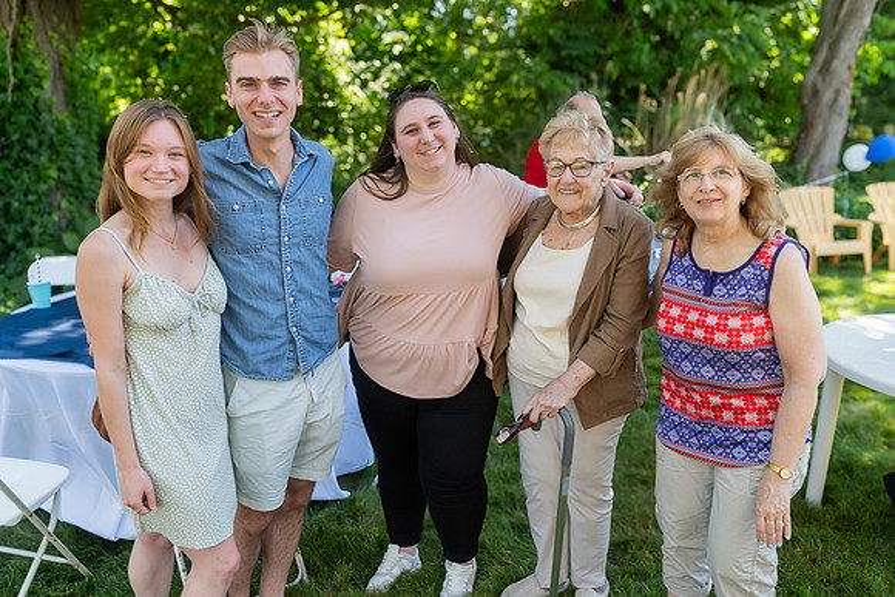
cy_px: 298
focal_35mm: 27
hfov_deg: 67.4
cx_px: 448
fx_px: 671
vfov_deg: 48.0
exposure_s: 1/400
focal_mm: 18
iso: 640
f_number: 4.5
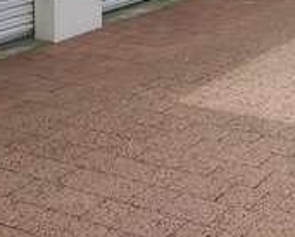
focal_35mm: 89
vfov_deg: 15.7
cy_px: -131
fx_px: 777
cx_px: 167
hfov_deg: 21.5
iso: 40
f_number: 1.7
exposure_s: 1/1054
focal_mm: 3.93
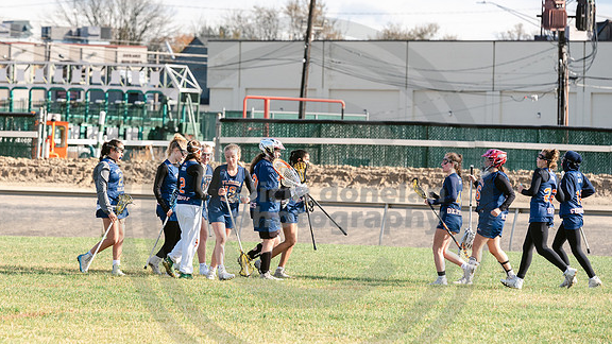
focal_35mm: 250
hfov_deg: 8.6
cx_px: 221
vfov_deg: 4.9
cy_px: 181
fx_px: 4057
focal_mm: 185
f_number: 5
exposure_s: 1/1600
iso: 400
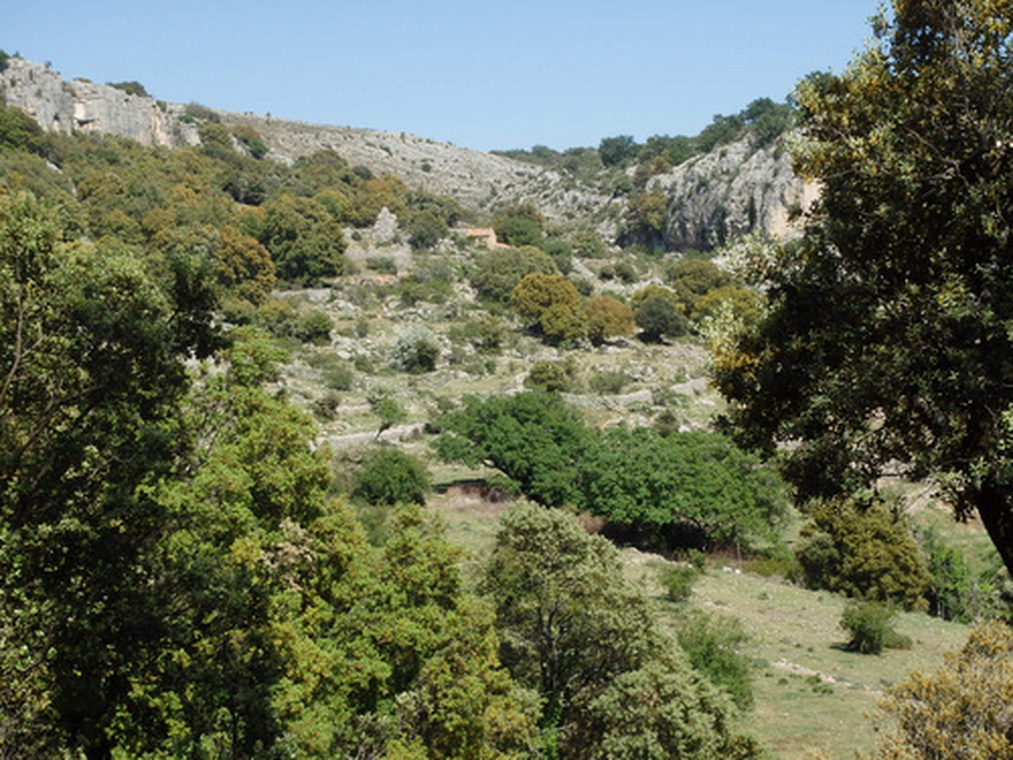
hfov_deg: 28.6
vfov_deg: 21.6
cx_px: 506
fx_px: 1990
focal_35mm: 68
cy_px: 380
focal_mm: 12.3
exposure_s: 1/500
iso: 125
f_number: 5.5
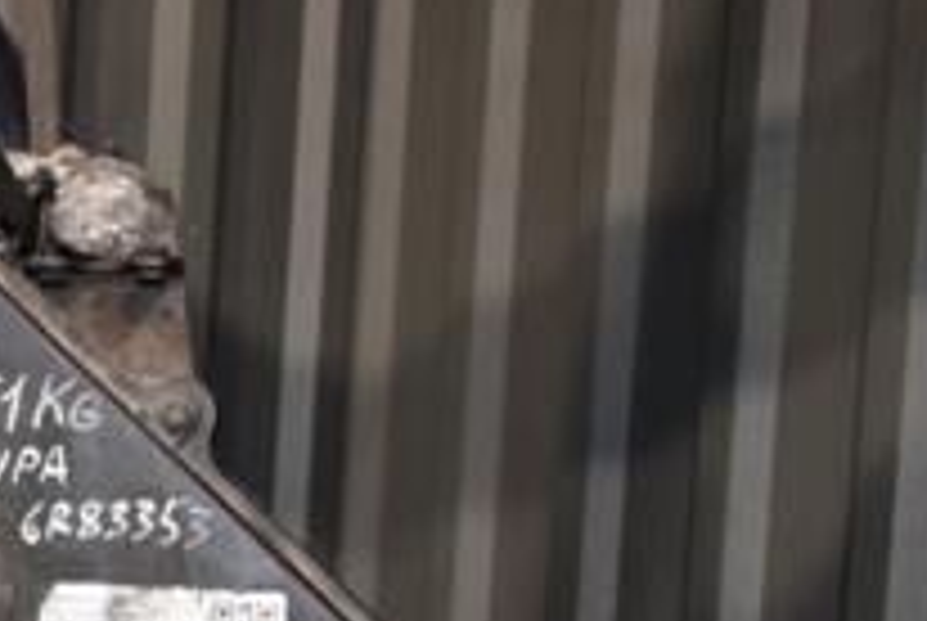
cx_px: -194
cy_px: 729
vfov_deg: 13.9
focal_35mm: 96
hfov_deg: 19.9
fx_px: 2476
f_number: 5
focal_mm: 22
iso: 800
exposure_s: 1/60
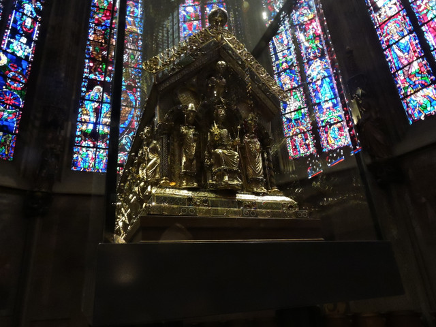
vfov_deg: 56.8
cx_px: 218
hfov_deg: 71.6
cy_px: 164
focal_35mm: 24
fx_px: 302
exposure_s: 1/15
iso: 1600
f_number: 3.3
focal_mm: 4.3
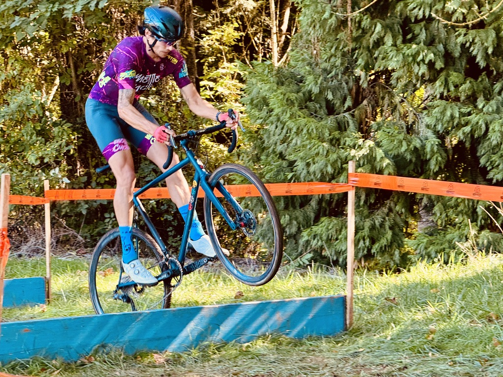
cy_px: 188
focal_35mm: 120
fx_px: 1744
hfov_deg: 16.4
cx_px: 252
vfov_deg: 12.3
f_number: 2.8
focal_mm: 15.66
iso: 160
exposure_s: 1/99
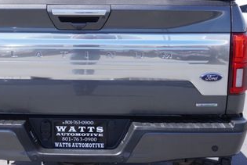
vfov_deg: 20.4
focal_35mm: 67
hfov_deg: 29.8
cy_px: 74
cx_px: 79
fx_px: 460
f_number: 6.3
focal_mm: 22
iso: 100
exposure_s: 1/160
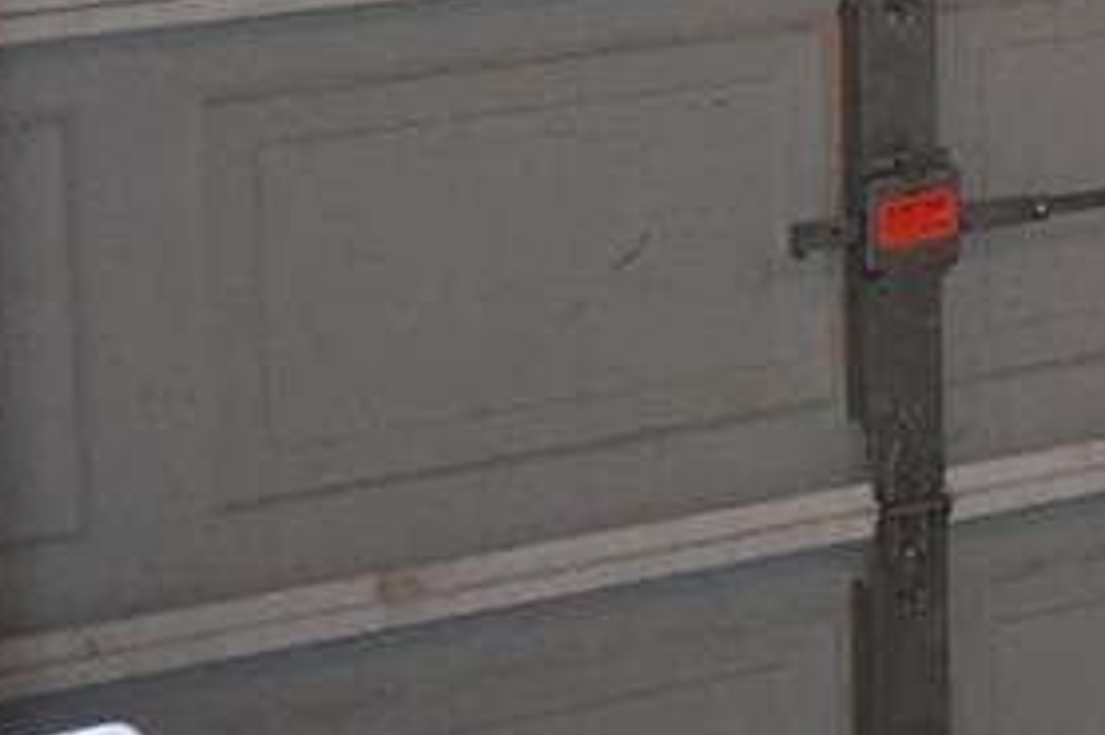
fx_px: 5429
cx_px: 3597
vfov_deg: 7.6
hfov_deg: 8.9
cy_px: -419
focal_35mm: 177
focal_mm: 16
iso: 800
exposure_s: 1/60
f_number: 3.5
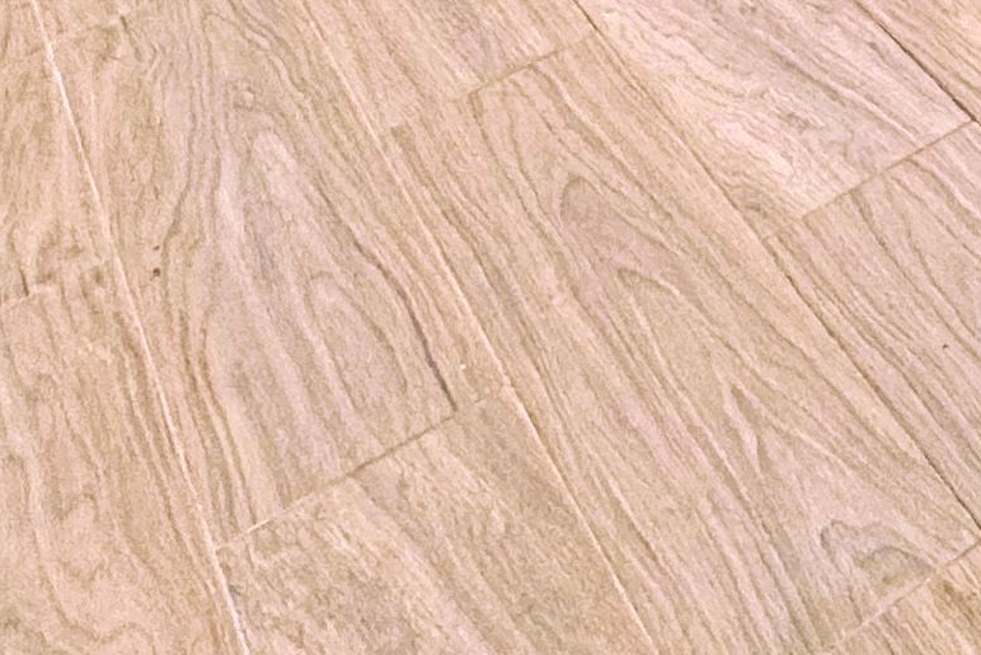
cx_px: 1544
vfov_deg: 11.4
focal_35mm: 76
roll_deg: +2.0
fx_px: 2071
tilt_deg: +0.0
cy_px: -1262
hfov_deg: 21.5
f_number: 2.2
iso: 40
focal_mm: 2.22
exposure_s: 1/2618
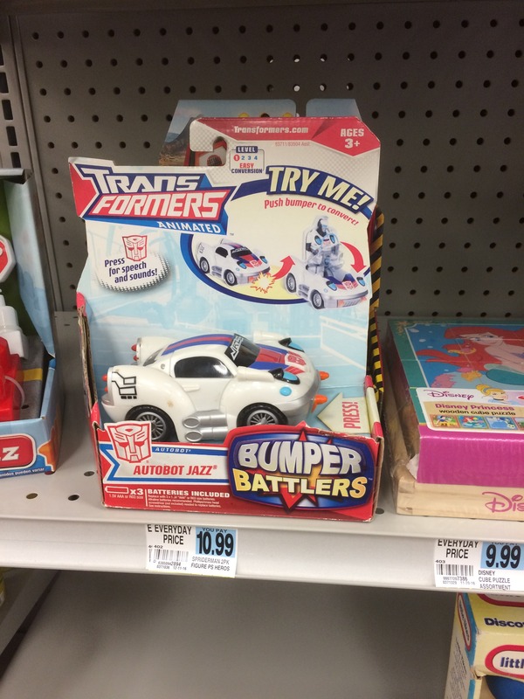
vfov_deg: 61.7
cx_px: 262
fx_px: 585
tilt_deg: -24.0
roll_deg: +2.2
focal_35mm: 29
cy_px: 350
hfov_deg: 48.2
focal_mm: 4.15
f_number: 2.2
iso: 100
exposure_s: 1/30
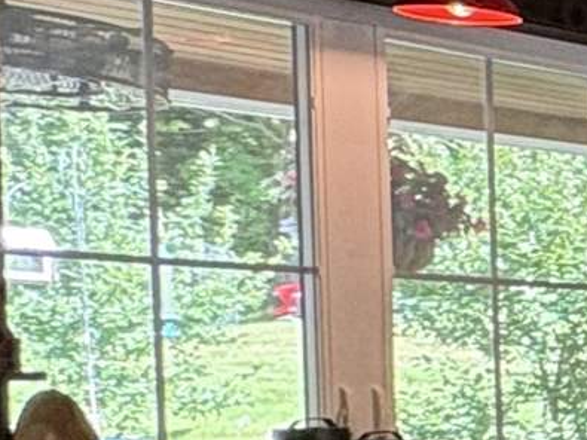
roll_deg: +0.5
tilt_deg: -1.1
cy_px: 456
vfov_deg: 13.4
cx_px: 1700
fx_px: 1848
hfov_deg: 11.6
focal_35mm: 109
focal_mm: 2.22
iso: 200
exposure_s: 1/60
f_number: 2.2
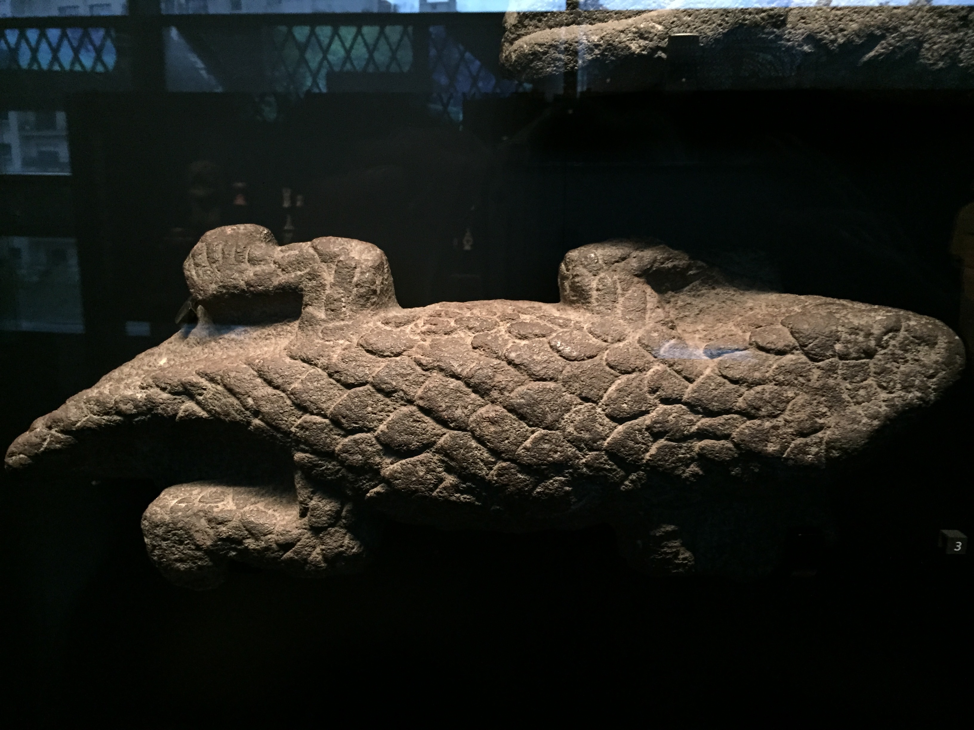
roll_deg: -1.6
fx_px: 816
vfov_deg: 48.2
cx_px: 487
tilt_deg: -11.3
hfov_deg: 61.7
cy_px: 365
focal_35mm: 29
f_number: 2.2
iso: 500
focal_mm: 4.15
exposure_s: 1/15
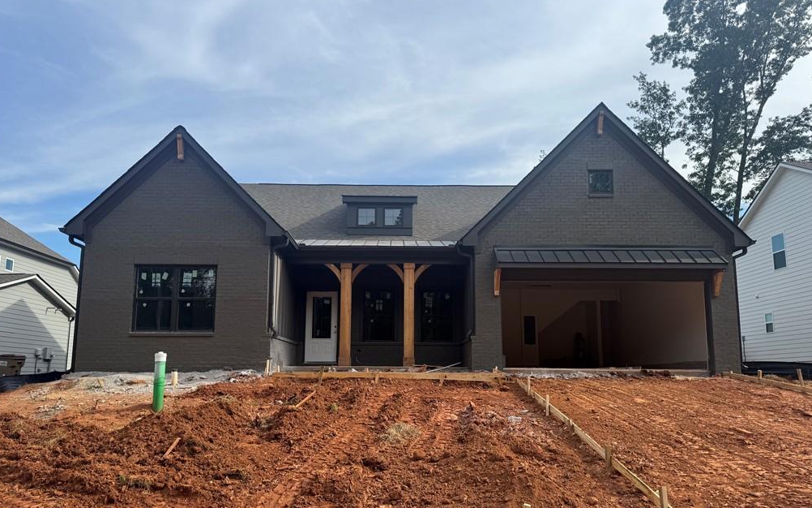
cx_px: 404
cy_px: 289
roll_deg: -1.5
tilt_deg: +9.4
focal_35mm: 26
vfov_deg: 47.5
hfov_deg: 70.4
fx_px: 575
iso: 80
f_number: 1.78
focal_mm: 6.76
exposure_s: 1/3597
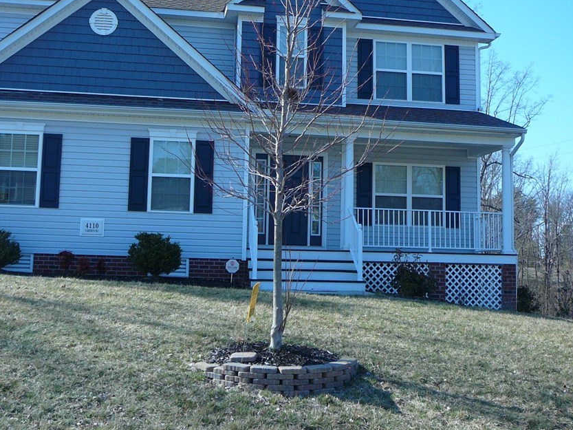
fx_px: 712
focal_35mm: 43
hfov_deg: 43.8
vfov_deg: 33.5
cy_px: 182
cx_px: 263
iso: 80
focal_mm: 5.2
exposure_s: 1/640
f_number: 2.8
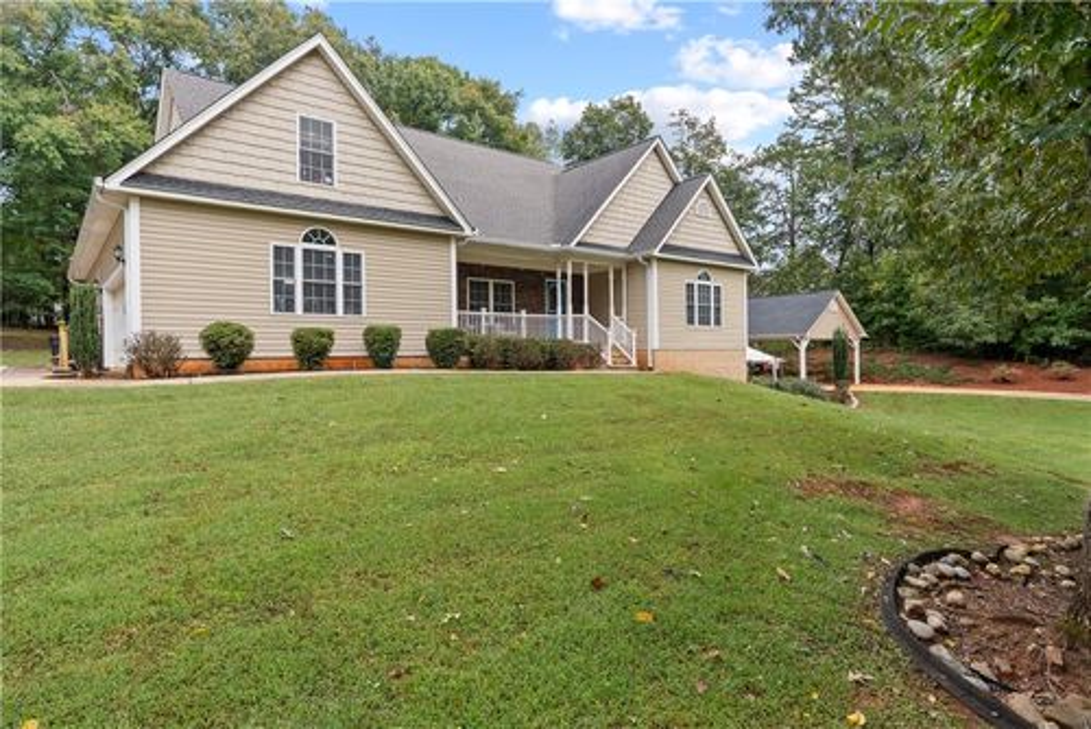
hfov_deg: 83.9
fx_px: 606
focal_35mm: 20
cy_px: 364
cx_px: 546
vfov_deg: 62.0
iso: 500
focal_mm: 20
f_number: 9
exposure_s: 1/200
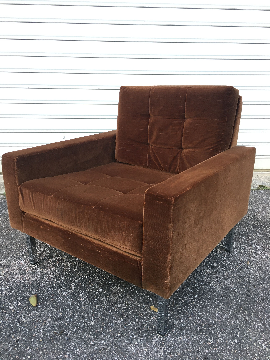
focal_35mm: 29
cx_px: 135
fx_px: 302
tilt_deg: -17.0
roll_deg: -0.9
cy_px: 180
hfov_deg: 48.2
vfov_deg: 61.7
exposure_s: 1/33
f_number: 2.2
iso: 40
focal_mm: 4.15
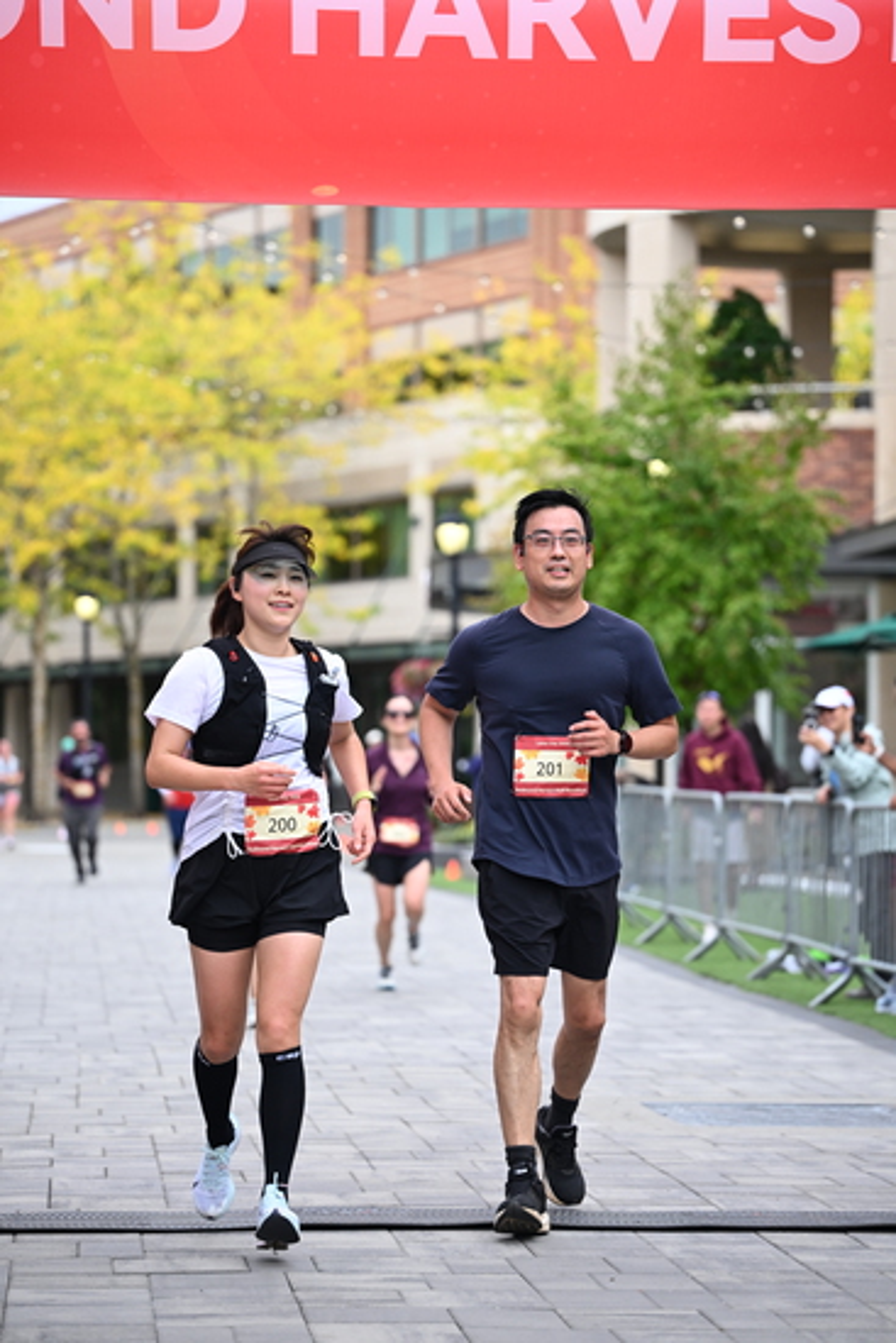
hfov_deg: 13.2
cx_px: 448
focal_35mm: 104
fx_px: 3880
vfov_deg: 19.6
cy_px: 672
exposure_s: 1/2000
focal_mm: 104
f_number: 2.8
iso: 640
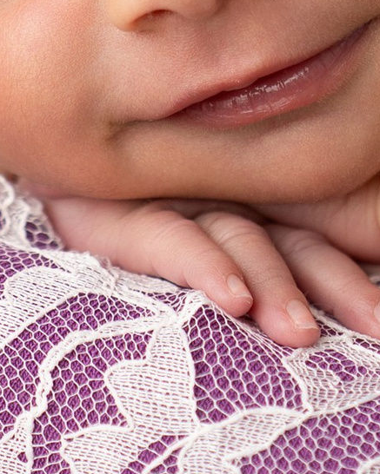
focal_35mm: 231
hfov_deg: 6.7
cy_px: -4
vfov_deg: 8.3
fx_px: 3247
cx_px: 347
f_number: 2.2
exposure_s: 1/200
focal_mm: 35
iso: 100
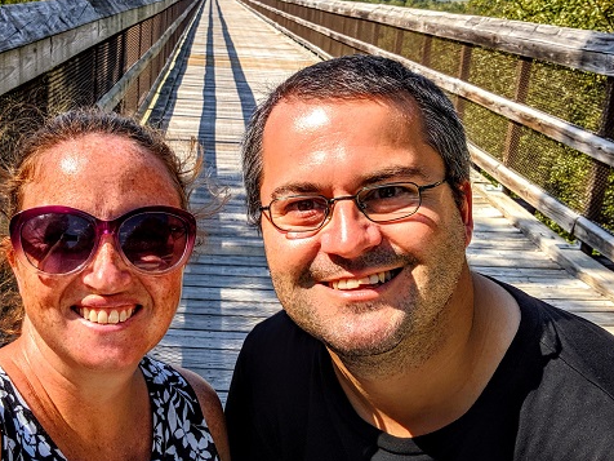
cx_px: 262
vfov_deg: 35.7
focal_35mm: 40
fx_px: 709
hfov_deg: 46.7
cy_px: 165
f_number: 1.8
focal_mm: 2.97
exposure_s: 1/1923
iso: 56
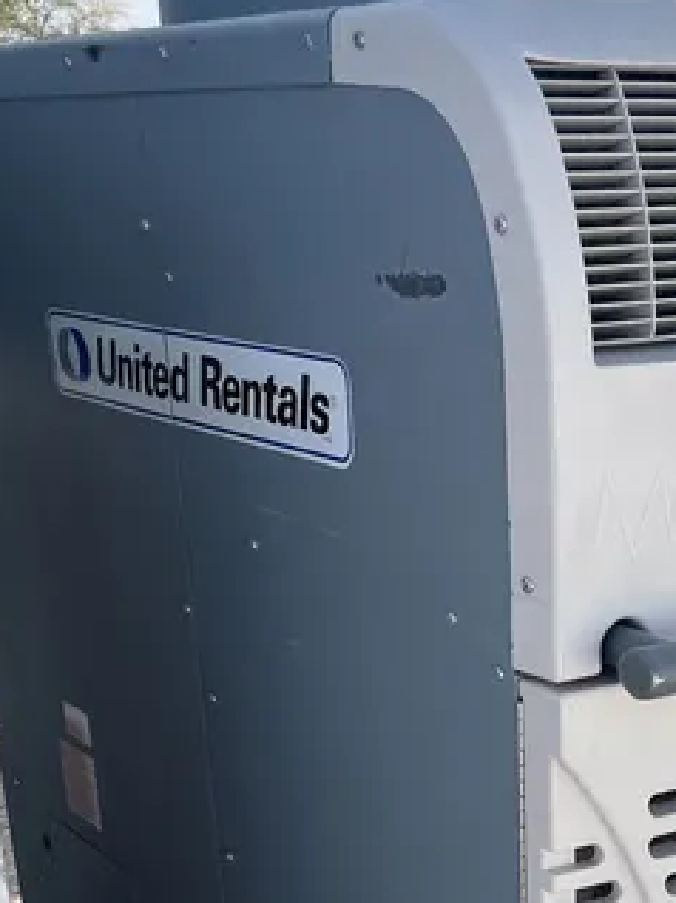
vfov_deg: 30.9
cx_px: 625
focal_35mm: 60
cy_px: 797
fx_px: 1564
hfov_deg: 23.6
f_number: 1.6
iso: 50
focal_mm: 5.1
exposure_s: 1/2309
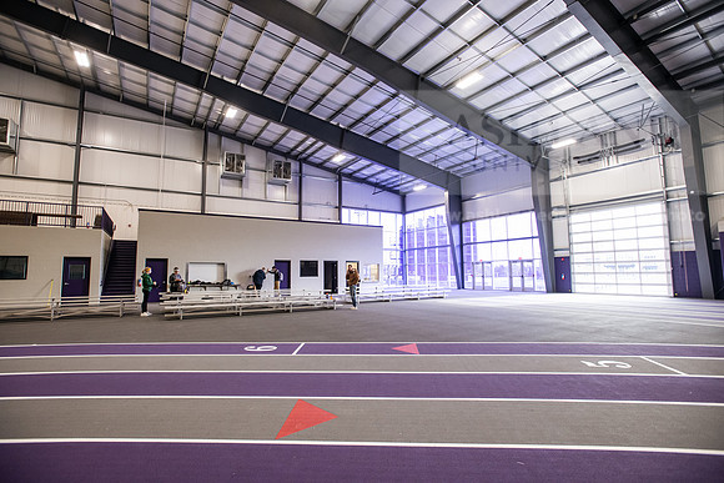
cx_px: 362
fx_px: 342
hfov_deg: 93.3
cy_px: 242
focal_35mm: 17
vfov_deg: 70.5
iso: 1600
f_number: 4.5
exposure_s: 1/160
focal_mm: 17
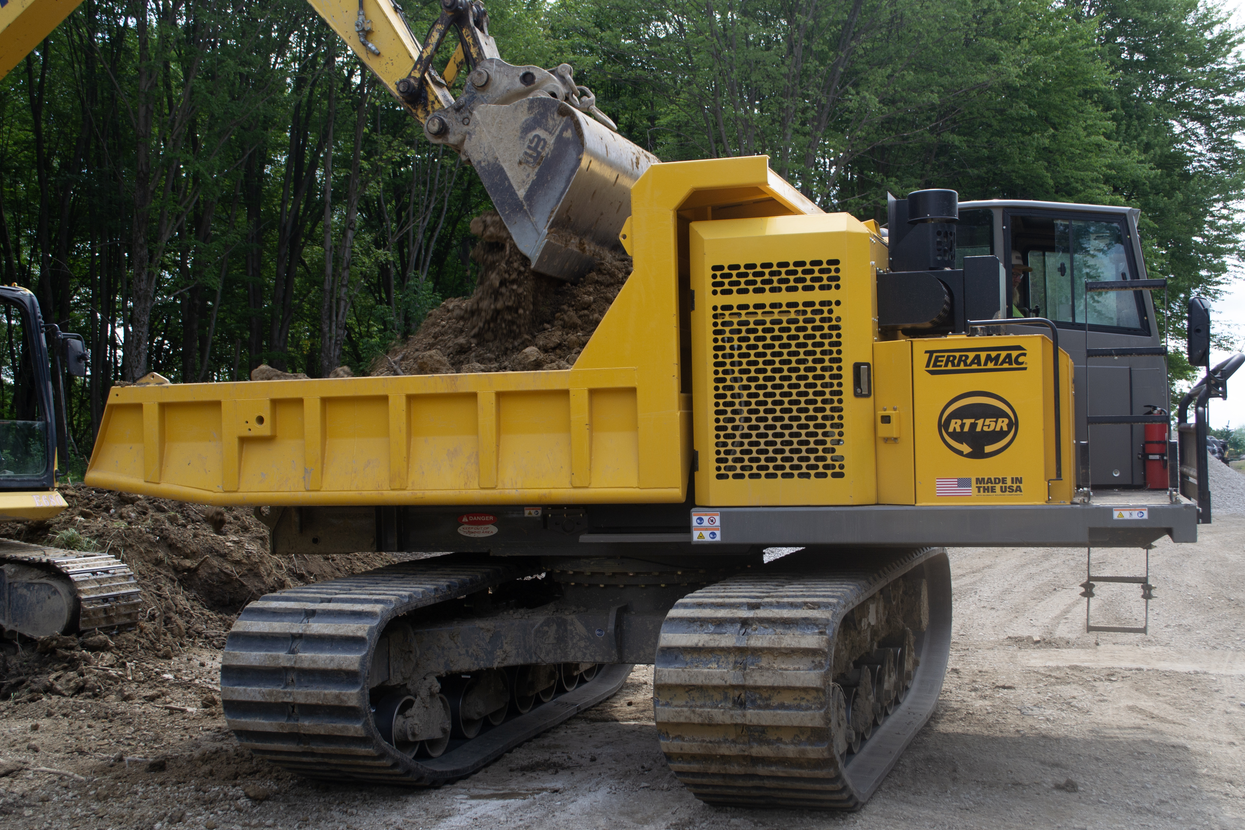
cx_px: 663
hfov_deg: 45.4
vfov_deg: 31.2
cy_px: 417
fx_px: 1487
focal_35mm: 43
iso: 100
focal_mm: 26
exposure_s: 1/125
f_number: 5.6
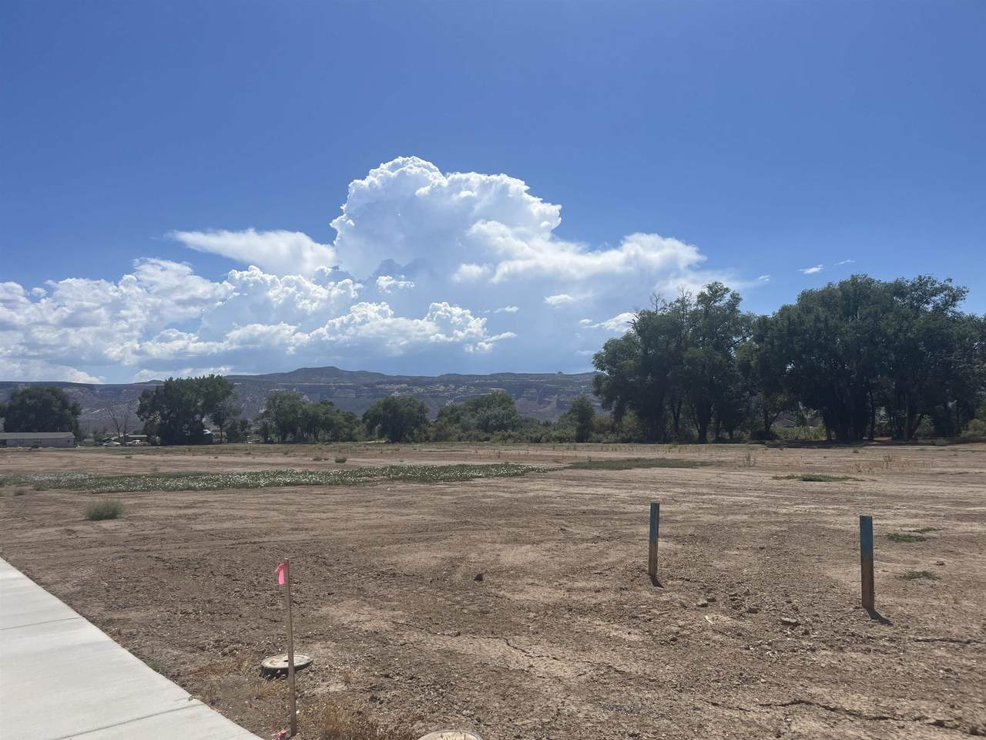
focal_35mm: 26
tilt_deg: +4.6
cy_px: 370
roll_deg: +1.4
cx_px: 493
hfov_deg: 67.3
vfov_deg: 53.1
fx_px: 741
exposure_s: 1/7874
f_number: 1.6
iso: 50
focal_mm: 5.1
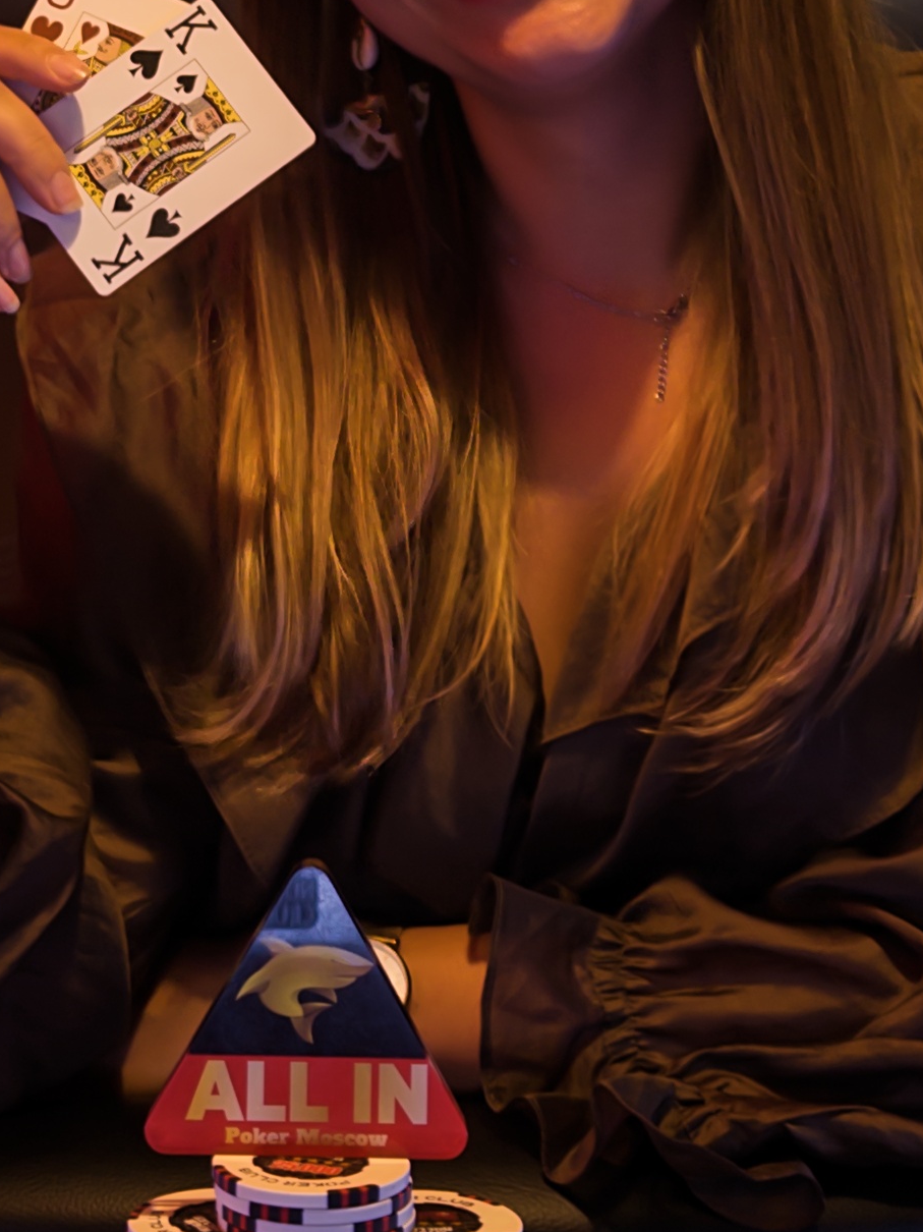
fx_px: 2845
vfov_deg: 24.1
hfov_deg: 18.4
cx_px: 337
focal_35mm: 80
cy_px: 281
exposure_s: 1/57
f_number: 1.78
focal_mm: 6.76
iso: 50
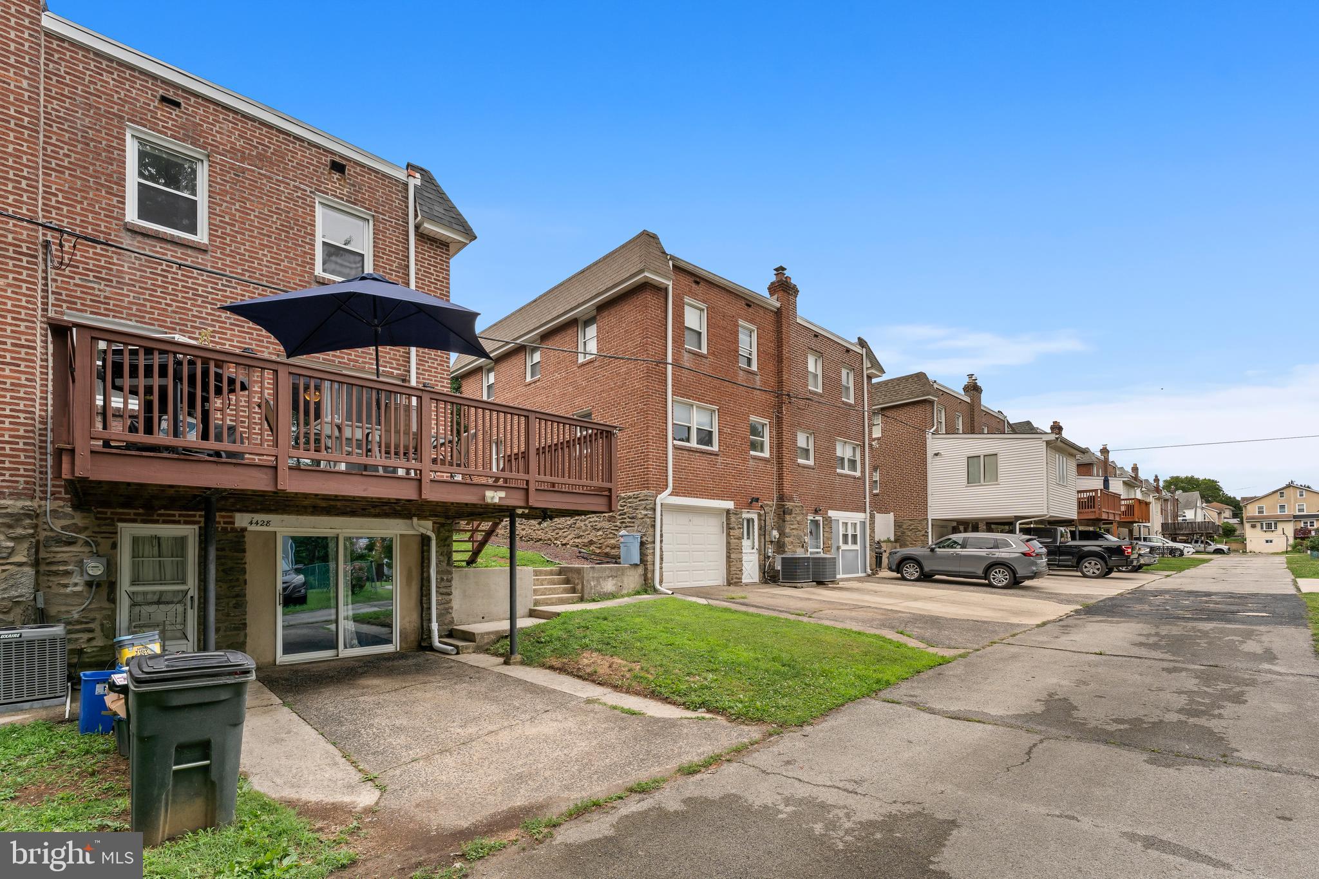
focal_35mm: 14
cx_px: 660
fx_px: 513
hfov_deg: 104.3
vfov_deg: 81.2
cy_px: 440
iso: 250
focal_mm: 14
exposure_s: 1/125
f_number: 10
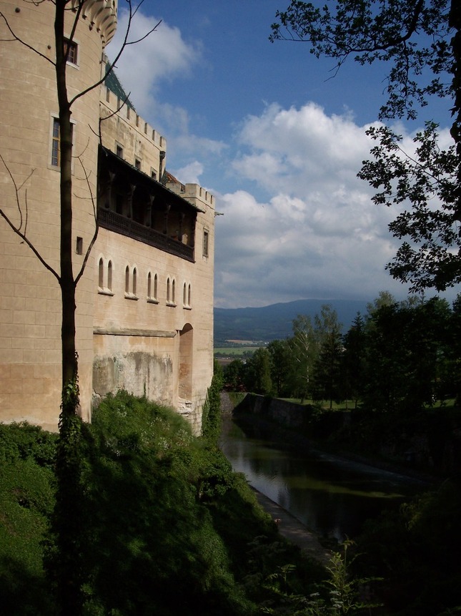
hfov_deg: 37.7
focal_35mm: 38
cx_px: 230
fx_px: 675
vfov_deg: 49.0
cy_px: 308
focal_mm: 8
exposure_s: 1/1000
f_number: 4.8
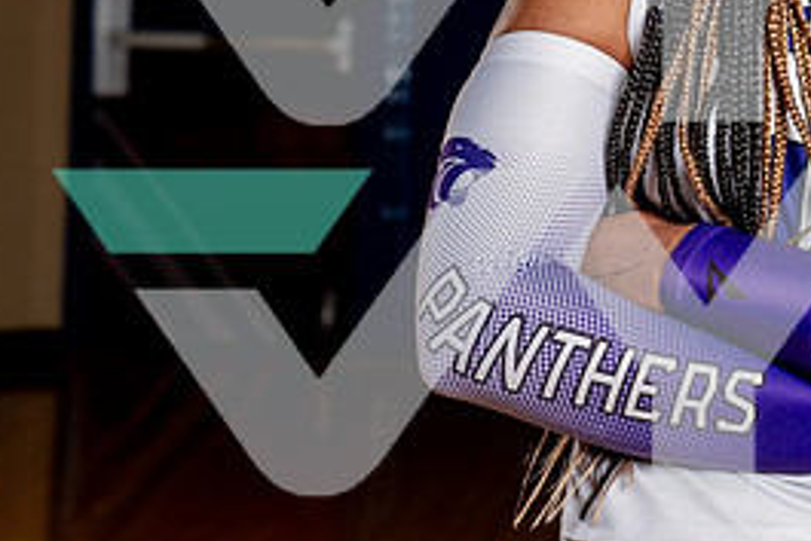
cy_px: -38
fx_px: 3201
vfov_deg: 9.6
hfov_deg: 14.2
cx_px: 842
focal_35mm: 142
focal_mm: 65
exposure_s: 1/250
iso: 200
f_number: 5.6
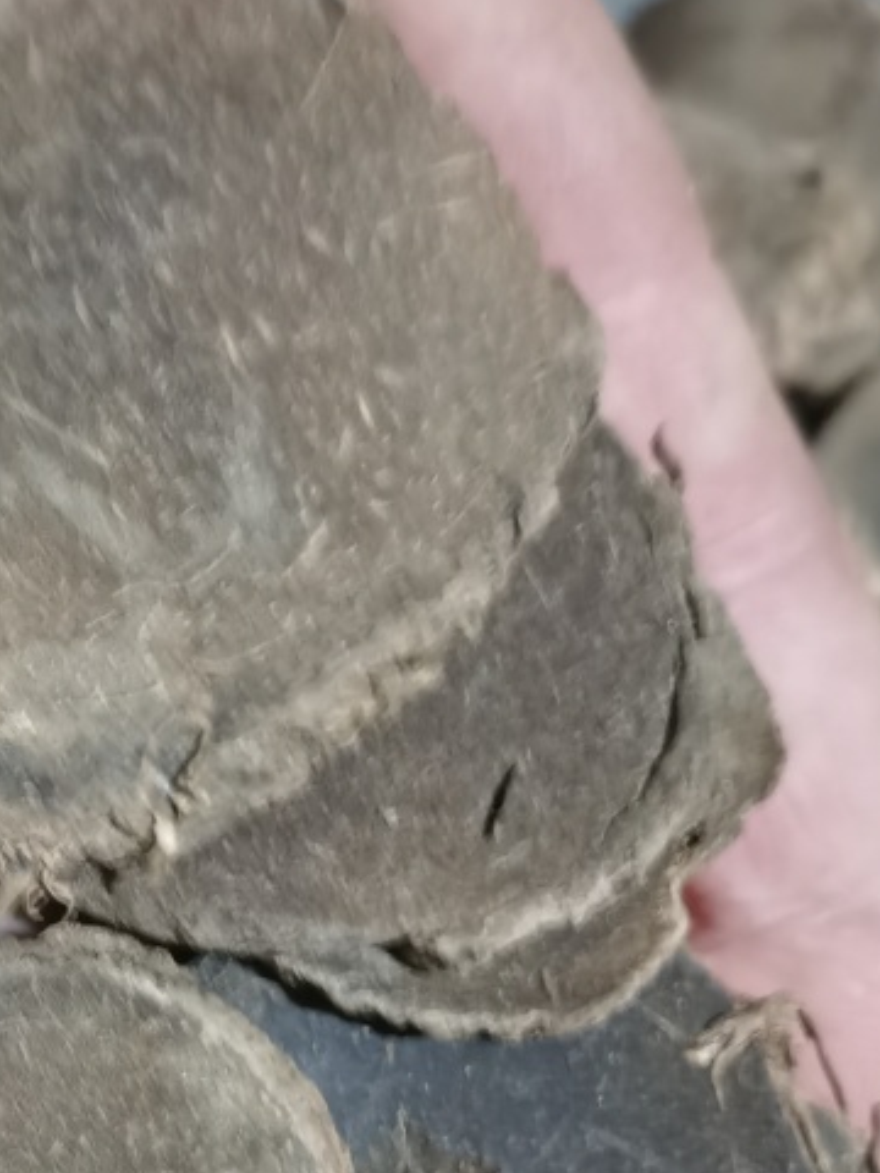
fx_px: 2034
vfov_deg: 31.8
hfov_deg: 24.0
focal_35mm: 60
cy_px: 810
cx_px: 174
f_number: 1.8
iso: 640
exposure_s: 1/18
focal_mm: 5.58
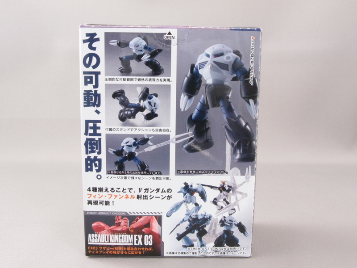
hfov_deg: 54.0
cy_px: 134
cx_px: 178
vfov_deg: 41.8
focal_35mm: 34
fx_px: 351
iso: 100
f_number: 8
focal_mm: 7.41
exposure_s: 2.5
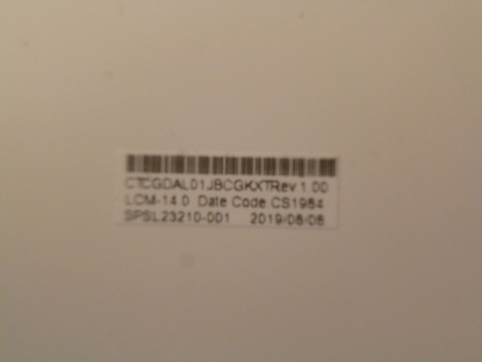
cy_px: 181
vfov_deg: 29.1
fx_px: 696
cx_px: 241
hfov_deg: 38.2
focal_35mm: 50
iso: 400
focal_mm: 8.9
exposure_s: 1/60
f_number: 3.6
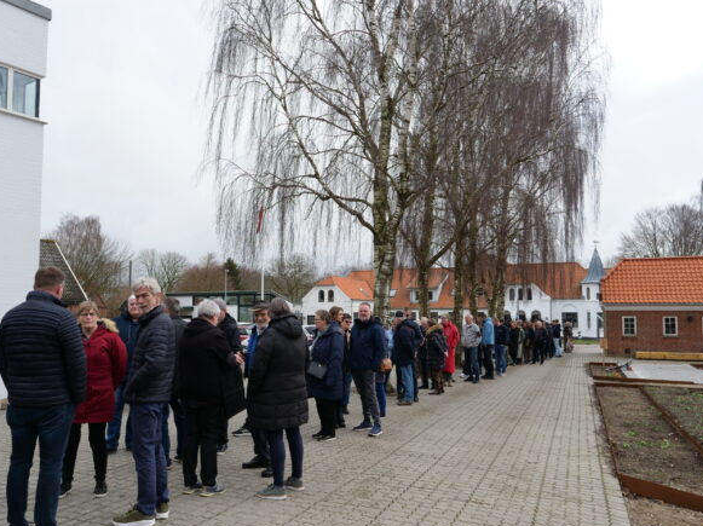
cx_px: 347
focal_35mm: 31
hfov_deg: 58.4
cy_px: 271
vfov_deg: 45.4
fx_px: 629
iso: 200
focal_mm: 15
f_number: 5.6
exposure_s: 1/320
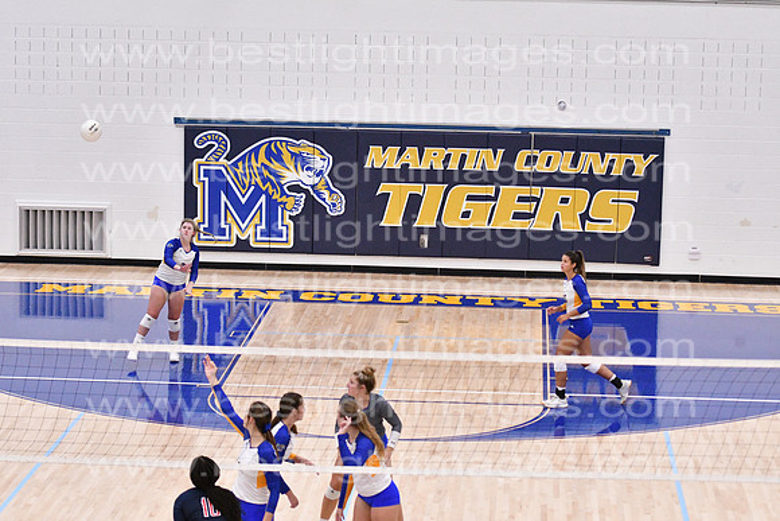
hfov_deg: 19.5
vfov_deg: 13.0
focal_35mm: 105
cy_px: 260
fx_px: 2275
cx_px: 390
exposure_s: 1/1000
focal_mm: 70
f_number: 3.2
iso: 6400
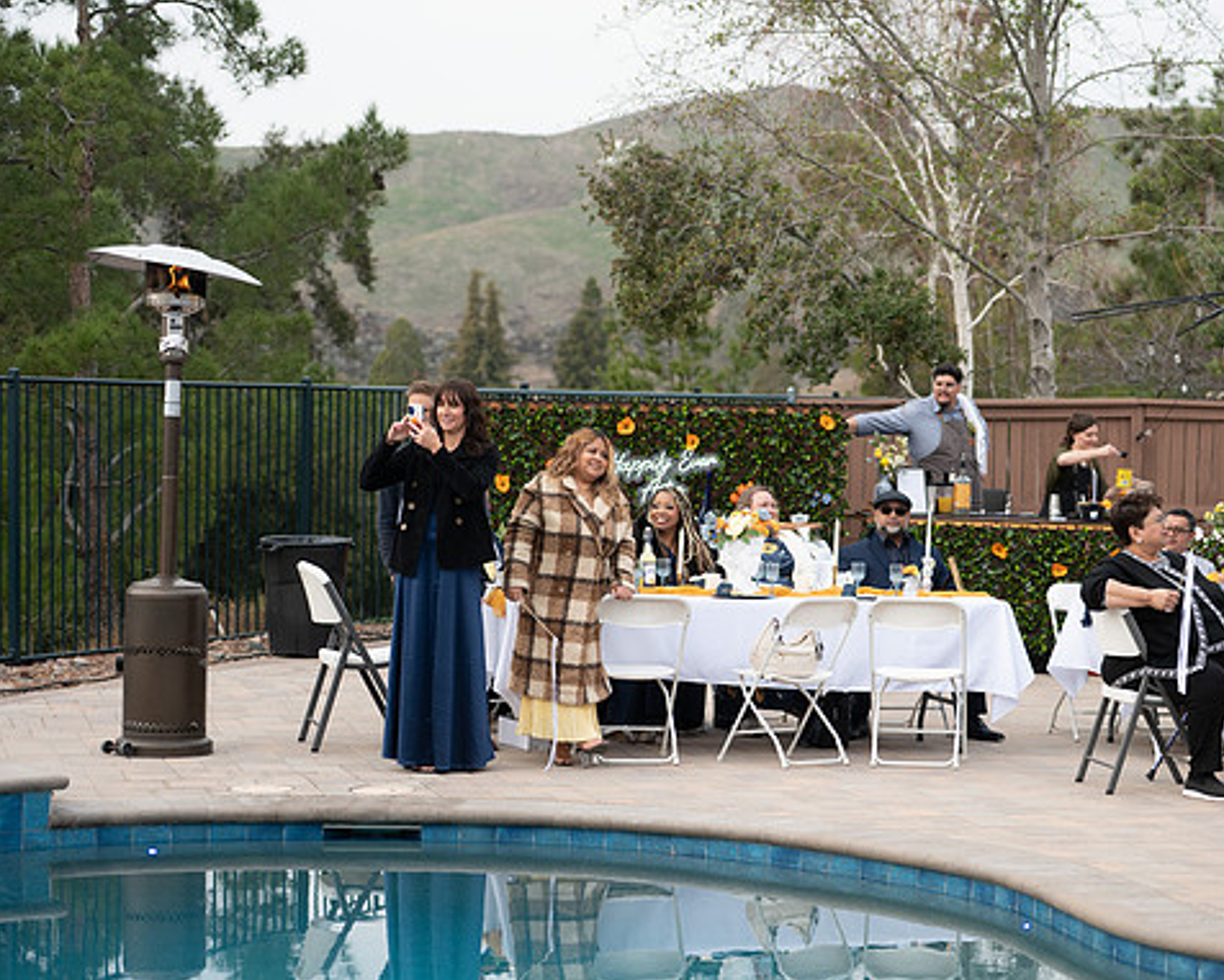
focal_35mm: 80
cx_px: 743
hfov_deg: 23.8
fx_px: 2899
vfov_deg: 19.2
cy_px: 495
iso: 400
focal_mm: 70
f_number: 2.8
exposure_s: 1/1000
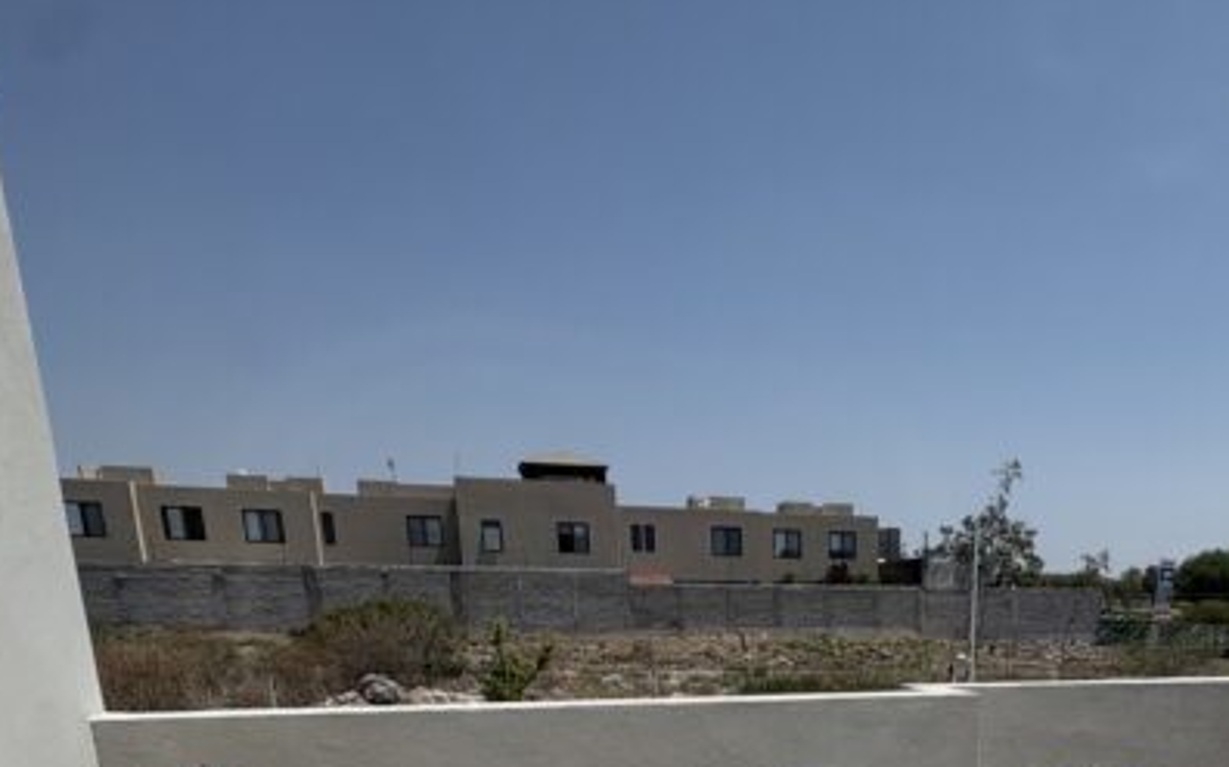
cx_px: 872
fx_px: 1004
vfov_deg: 34.9
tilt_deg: -14.7
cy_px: 876
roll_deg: +0.4
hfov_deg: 60.5
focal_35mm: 30
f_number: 2.2
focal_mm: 2.22
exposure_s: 1/4926
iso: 50
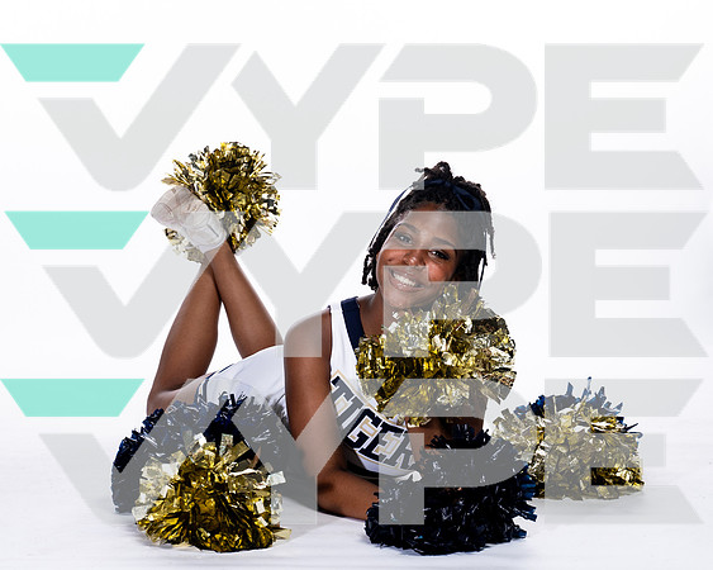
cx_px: 351
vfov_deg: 16.2
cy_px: 254
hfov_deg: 20.2
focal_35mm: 95
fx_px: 2002
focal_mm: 70
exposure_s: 1/250
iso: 100
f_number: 5.6
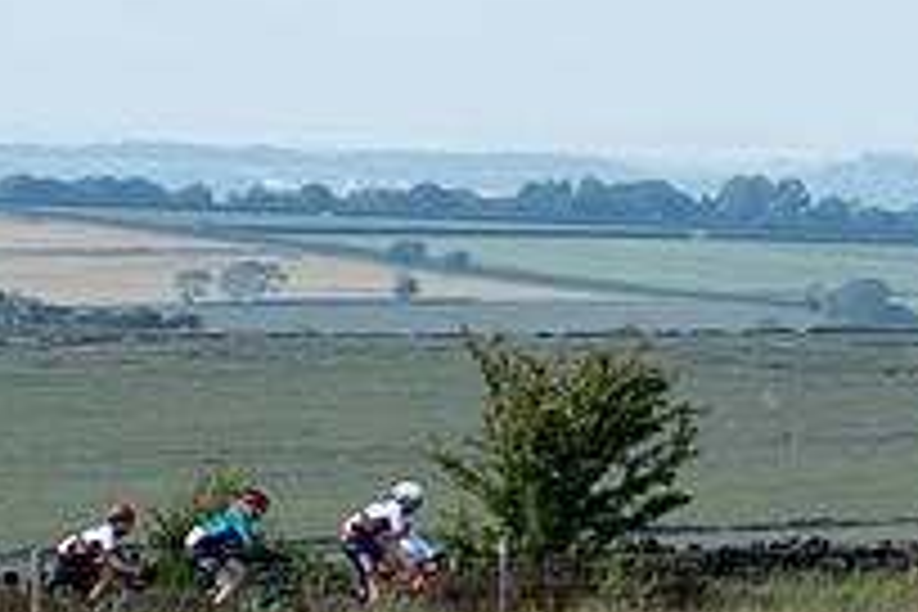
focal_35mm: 456
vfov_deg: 3.0
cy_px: -264
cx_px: 626
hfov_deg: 4.5
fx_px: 11627
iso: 200
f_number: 6.3
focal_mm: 100
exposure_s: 1/320
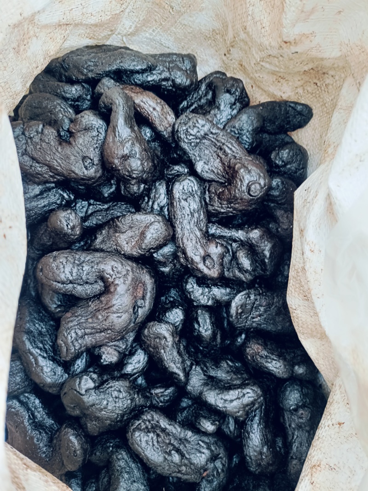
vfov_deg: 69.4
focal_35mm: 25
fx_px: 354
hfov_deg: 54.9
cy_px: 246
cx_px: 184
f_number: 1.7
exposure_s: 1/50
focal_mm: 4.7
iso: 1951
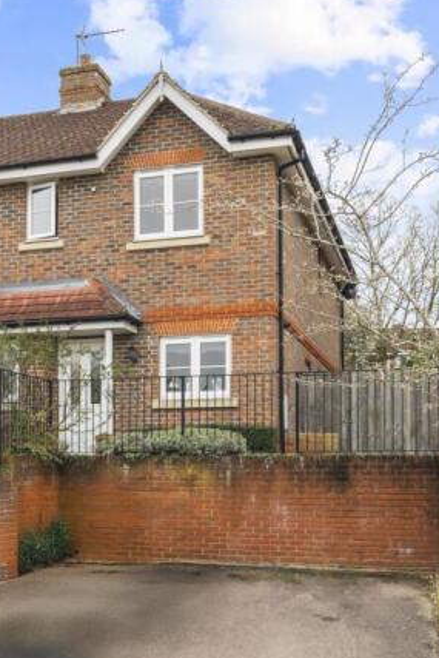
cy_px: 327
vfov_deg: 42.7
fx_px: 841
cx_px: 119
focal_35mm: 46
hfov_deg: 28.9
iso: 320
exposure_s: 1/50
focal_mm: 30
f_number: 8
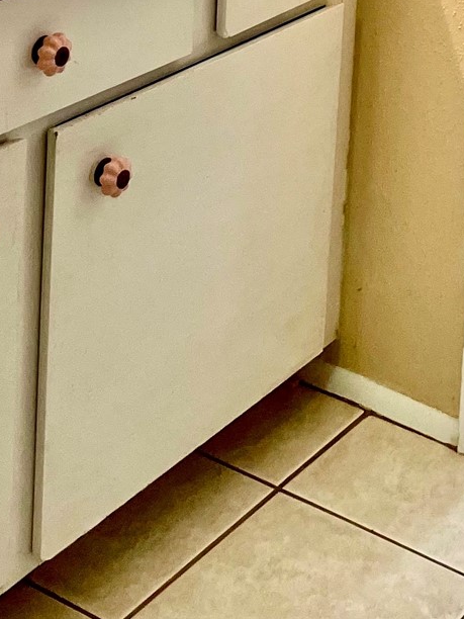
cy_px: -302
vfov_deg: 19.6
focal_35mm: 87
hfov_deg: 16.8
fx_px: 1555
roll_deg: -3.5
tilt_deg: -6.3
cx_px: 380
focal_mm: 4.2
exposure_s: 1/120
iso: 100
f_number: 1.6
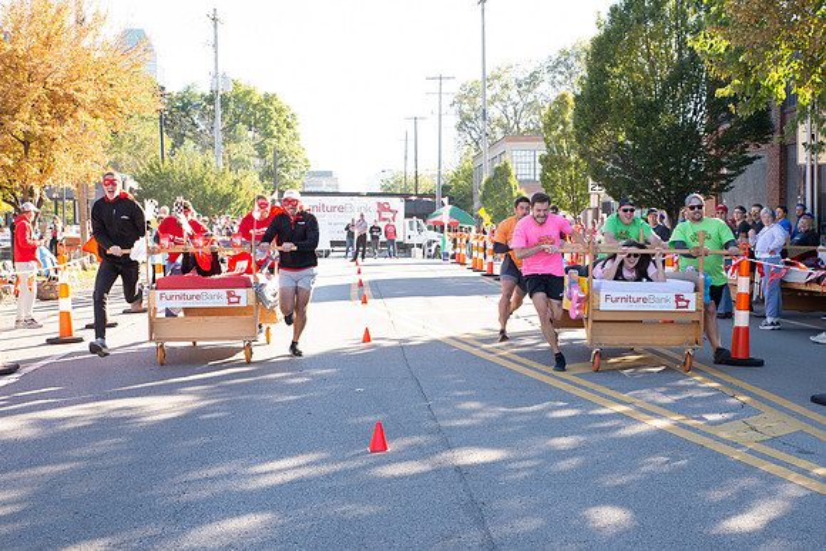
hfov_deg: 36.8
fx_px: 1242
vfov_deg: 25.0
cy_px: 268
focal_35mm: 54
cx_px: 394
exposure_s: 1/200
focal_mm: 45
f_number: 7.1
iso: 640
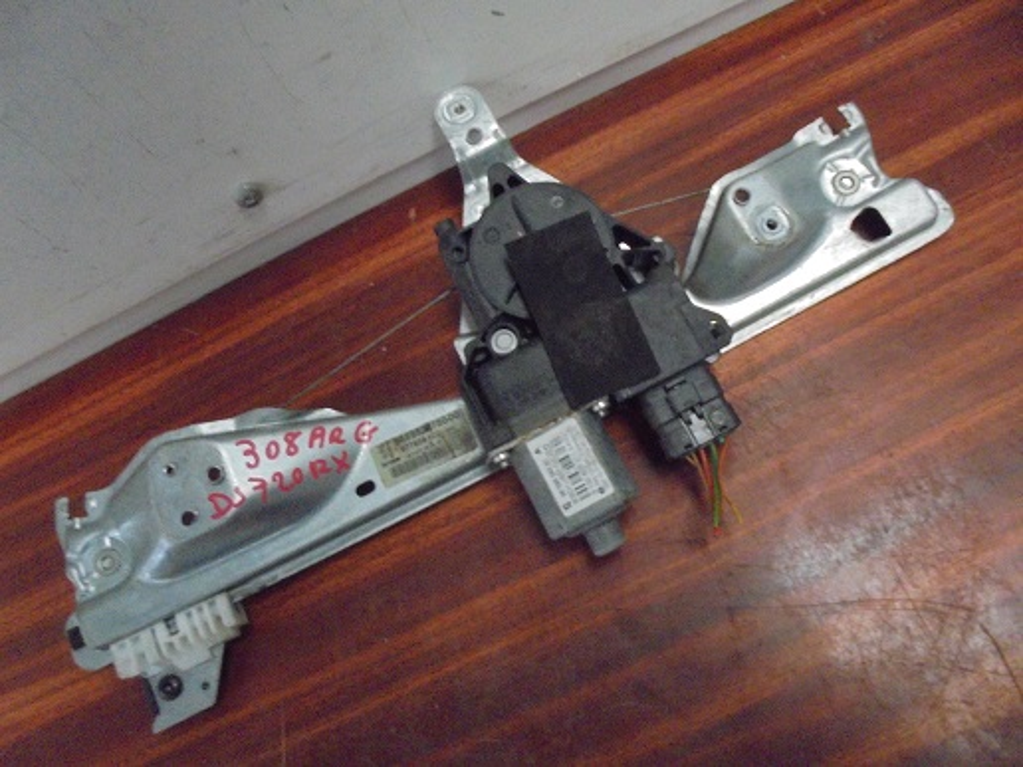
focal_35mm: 26
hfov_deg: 67.3
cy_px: 384
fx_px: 768
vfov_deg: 53.1
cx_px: 512
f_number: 3.5
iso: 800
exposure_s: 1/8
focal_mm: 4.6
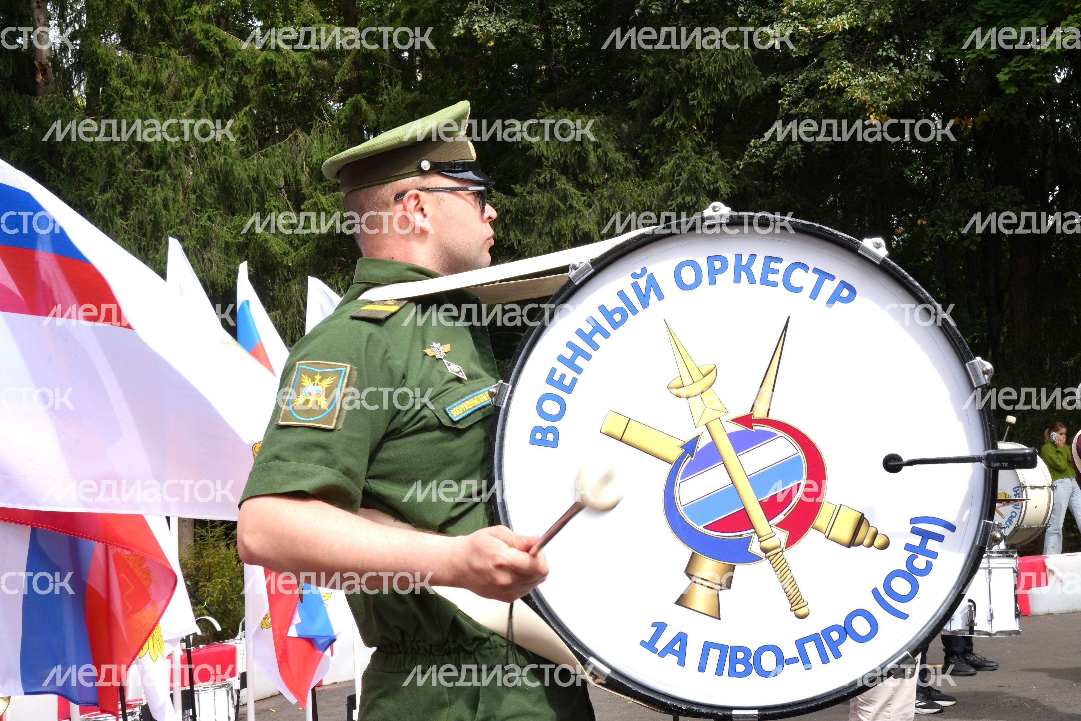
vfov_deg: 31.2
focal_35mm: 43
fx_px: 1291
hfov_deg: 45.4
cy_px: 360
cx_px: 540
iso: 500
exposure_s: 1/125
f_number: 20
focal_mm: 43
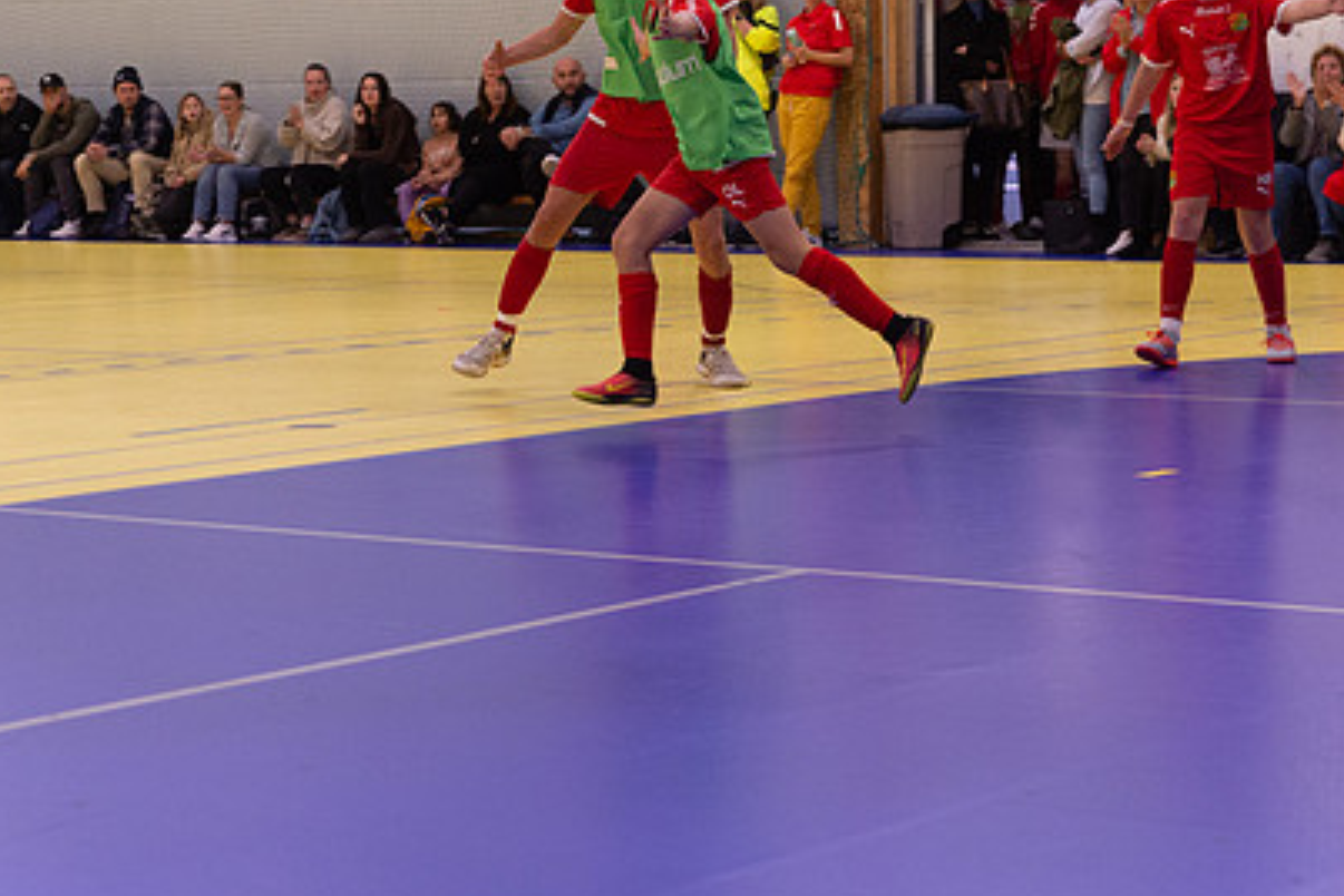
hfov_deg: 20.2
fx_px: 3770
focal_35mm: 101
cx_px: 685
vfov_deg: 13.5
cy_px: 277
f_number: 3.2
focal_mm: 70
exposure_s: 1/400
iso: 2800
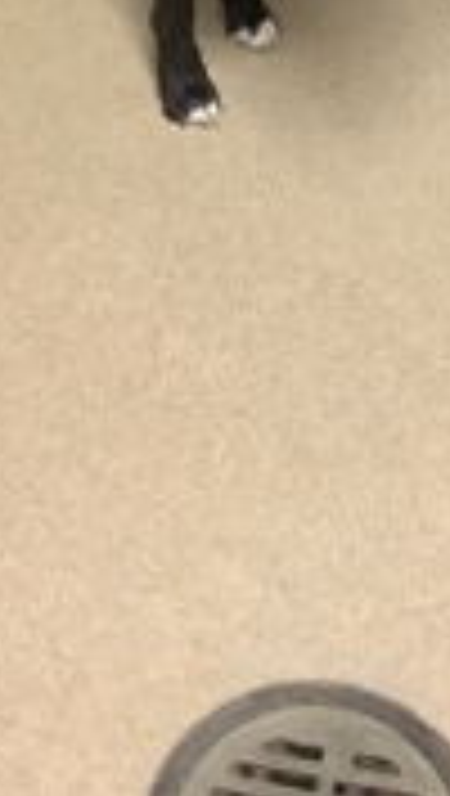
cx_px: 389
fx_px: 1691
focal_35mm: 80
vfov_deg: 24.2
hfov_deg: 15.0
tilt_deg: -31.6
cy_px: -144
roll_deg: -6.7
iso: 400
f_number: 2.4
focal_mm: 3.3
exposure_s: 1/60
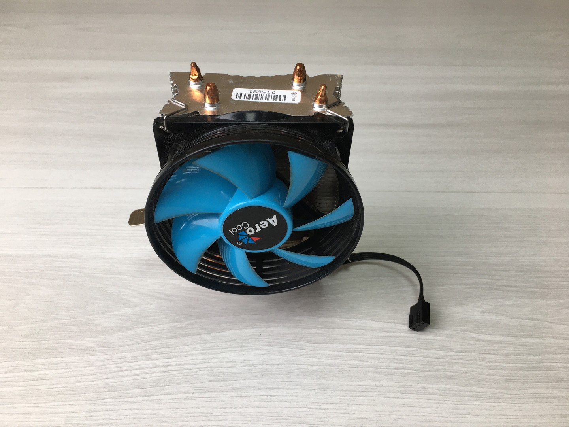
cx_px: 284
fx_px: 477
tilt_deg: -43.4
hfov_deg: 61.7
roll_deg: +0.7
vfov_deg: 48.2
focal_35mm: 29
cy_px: 214
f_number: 2.2
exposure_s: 1/100
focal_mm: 4.15
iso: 40
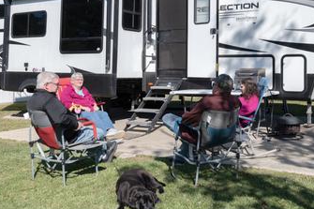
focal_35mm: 48
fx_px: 418
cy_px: 65
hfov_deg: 41.0
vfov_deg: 27.8
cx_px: 181
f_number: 8
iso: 100
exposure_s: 1/250
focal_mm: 24
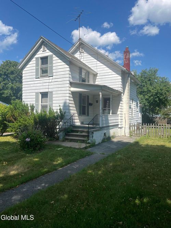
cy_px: 114
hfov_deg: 53.0
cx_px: 86
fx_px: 171
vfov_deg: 67.3
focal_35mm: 26
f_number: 1.6
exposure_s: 1/3623
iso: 50
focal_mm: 5.1
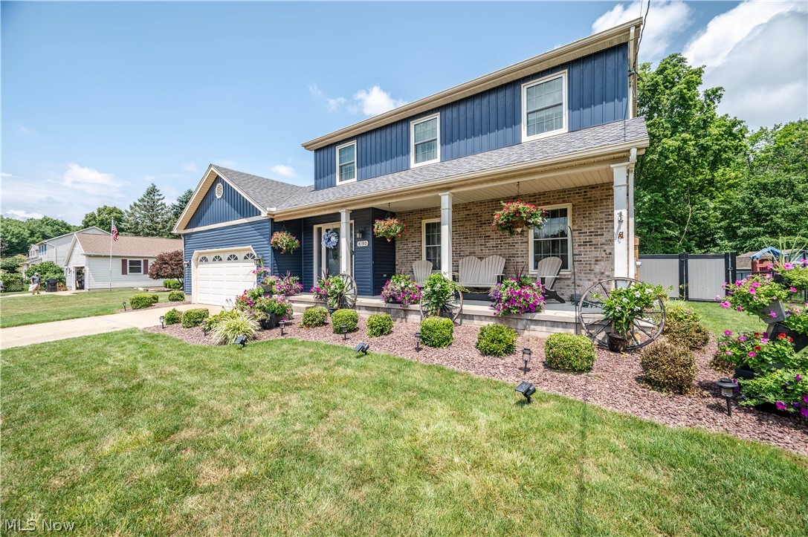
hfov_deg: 104.3
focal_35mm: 14
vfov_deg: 81.1
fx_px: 314
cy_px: 268
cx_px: 404
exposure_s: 1/160
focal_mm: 14
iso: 100
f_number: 6.3
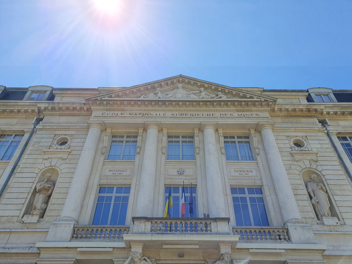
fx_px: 264
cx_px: 176
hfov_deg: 67.3
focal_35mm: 26
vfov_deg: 53.1
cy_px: 132
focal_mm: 4.32
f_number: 2.4
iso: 50
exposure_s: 1/1220
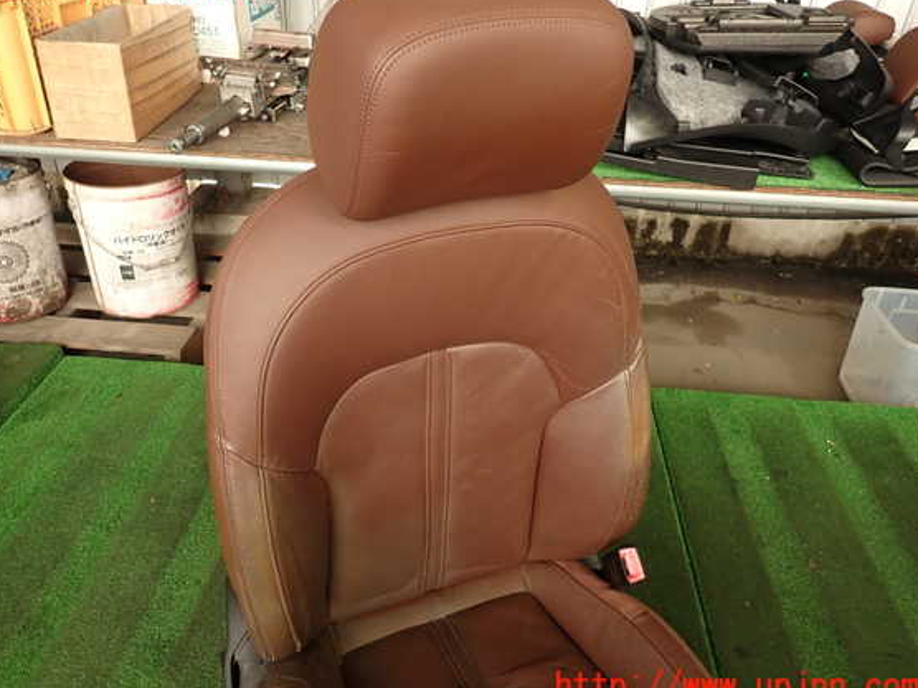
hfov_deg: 65.3
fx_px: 716
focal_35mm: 27
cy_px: 337
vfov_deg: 51.4
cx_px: 433
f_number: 2
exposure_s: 1/60
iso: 200
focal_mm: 4.5
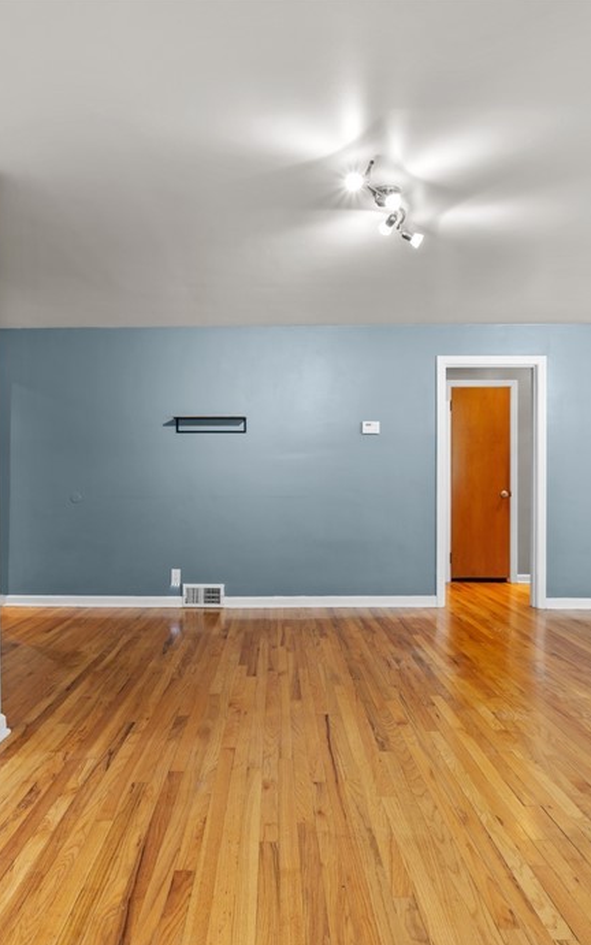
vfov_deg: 74.8
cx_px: 271
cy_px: 489
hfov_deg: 51.0
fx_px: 618
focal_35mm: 24
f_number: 9
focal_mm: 15
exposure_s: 1/1.25
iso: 250
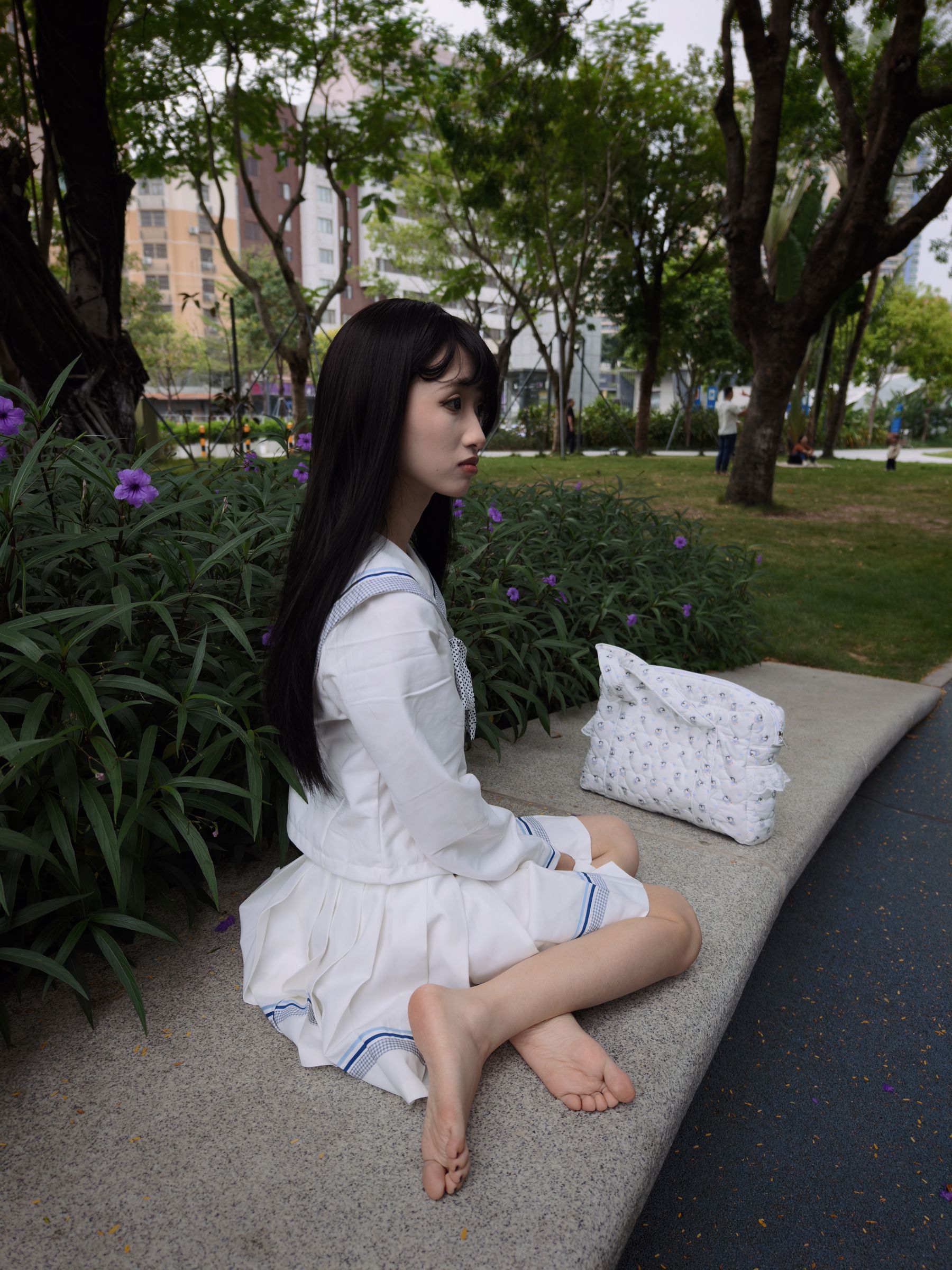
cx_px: 476
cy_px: 635
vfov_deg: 73.9
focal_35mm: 23
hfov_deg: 58.9
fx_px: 843
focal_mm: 8.67
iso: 50
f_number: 1.8
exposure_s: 1/217
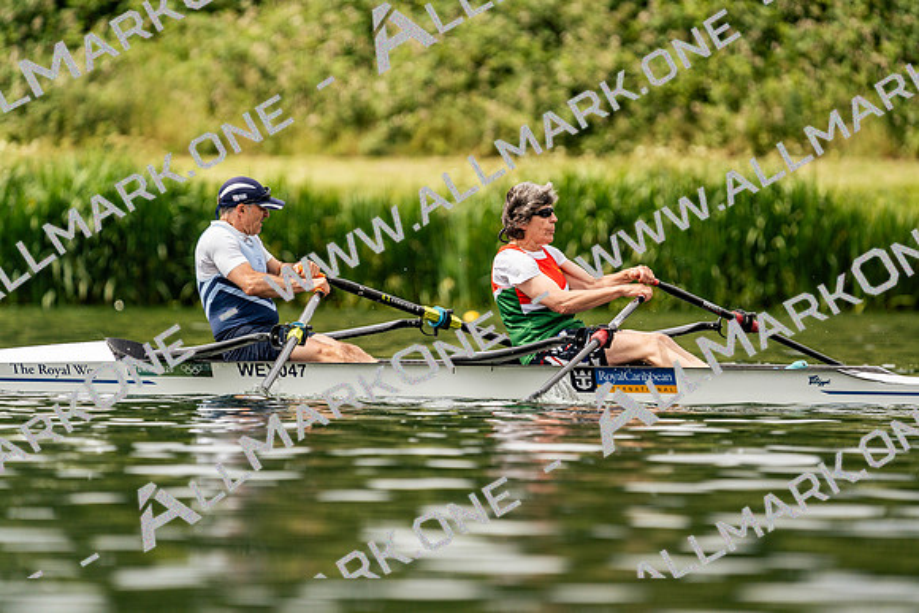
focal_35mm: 470
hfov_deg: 4.4
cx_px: 460
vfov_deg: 2.9
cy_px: 306
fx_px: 12000
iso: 320
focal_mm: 470
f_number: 6.3
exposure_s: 1/2000
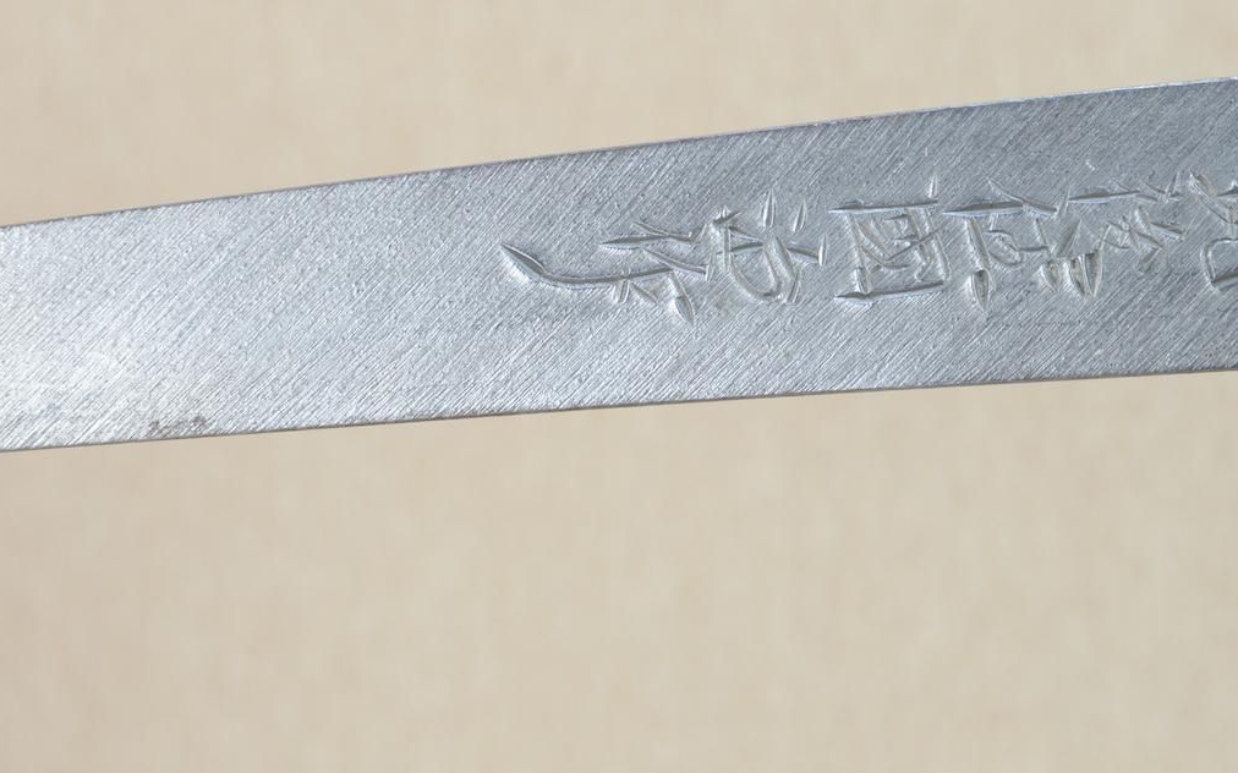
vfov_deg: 8.8
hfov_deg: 14.1
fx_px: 4992
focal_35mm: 148
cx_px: 821
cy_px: 226
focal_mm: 70
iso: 400
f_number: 11
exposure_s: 1/2
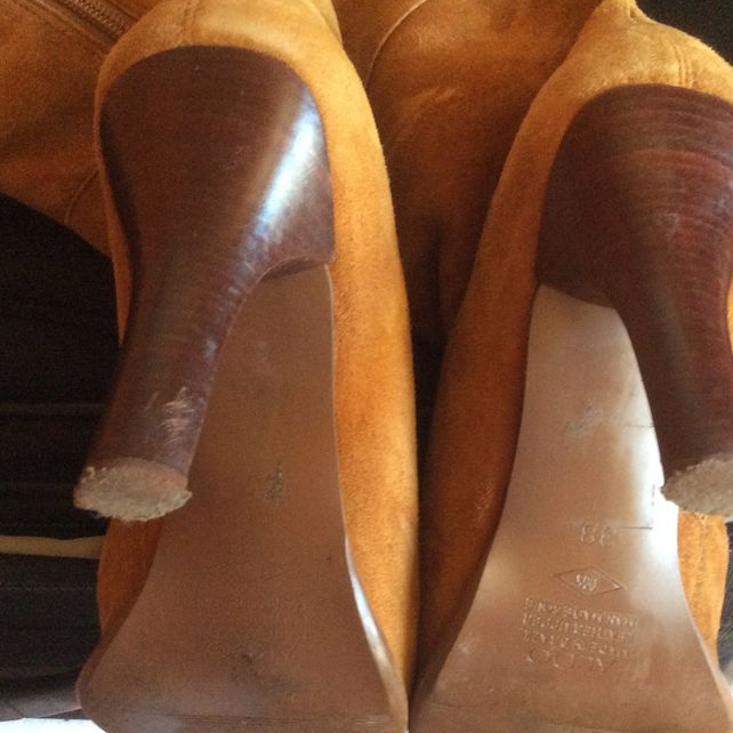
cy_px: 405
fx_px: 1054
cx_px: 416
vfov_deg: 38.3
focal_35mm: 44
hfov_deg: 38.3
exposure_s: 1/25
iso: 250
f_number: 2.4
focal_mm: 3.3
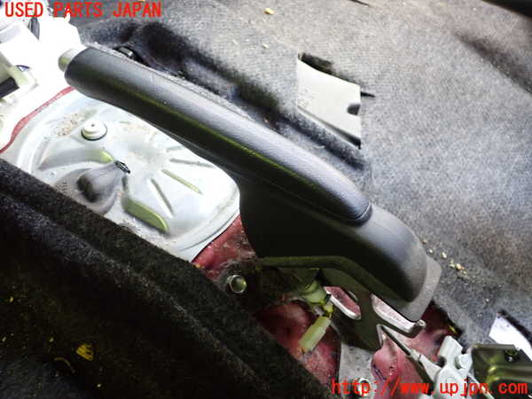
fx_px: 461
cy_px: 200
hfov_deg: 60.0
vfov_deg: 46.8
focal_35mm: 30
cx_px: 266
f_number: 2.3
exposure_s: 1/30
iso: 320
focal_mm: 5.4
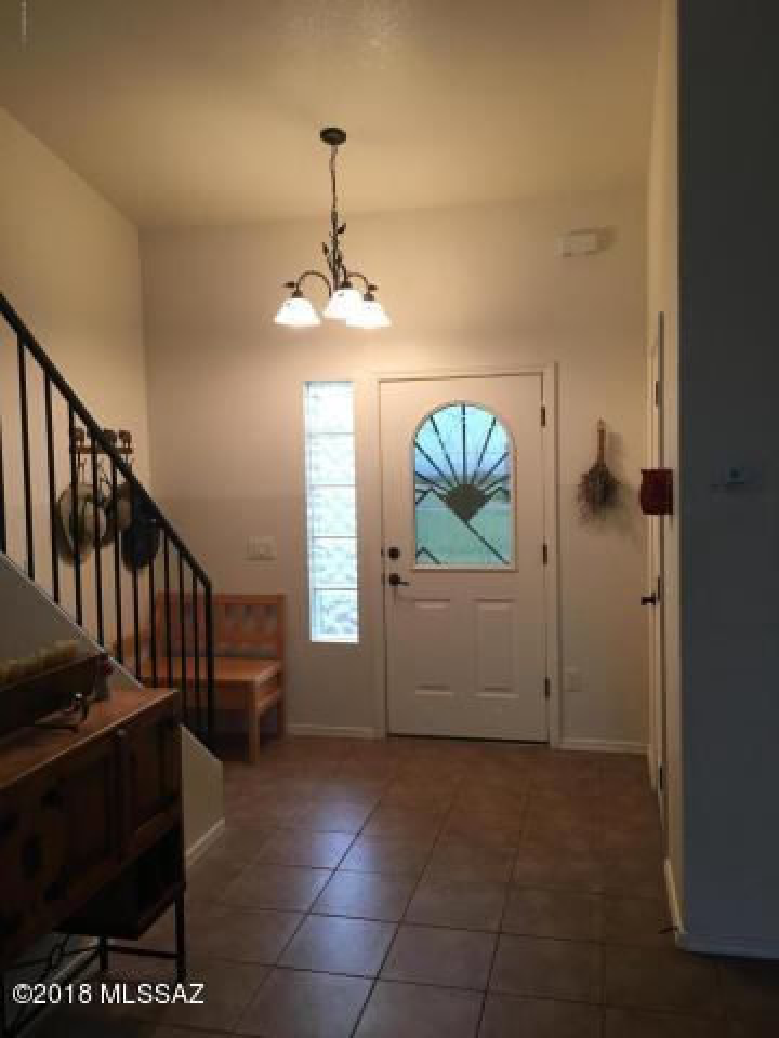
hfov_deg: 48.2
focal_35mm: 29
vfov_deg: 61.7
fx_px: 870
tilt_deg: -3.7
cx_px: 390
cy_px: 519
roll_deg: +1.6
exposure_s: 1/30
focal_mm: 4.15
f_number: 2.2
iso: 32
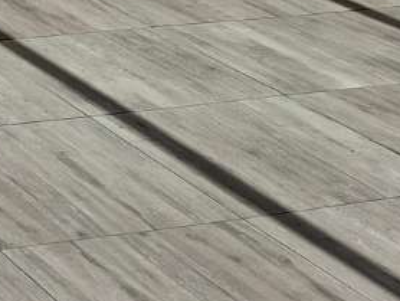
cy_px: -342
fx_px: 1434
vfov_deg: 10.7
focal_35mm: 124
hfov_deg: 14.1
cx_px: -324
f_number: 1.8
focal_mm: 5.54
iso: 50
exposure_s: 1/4608
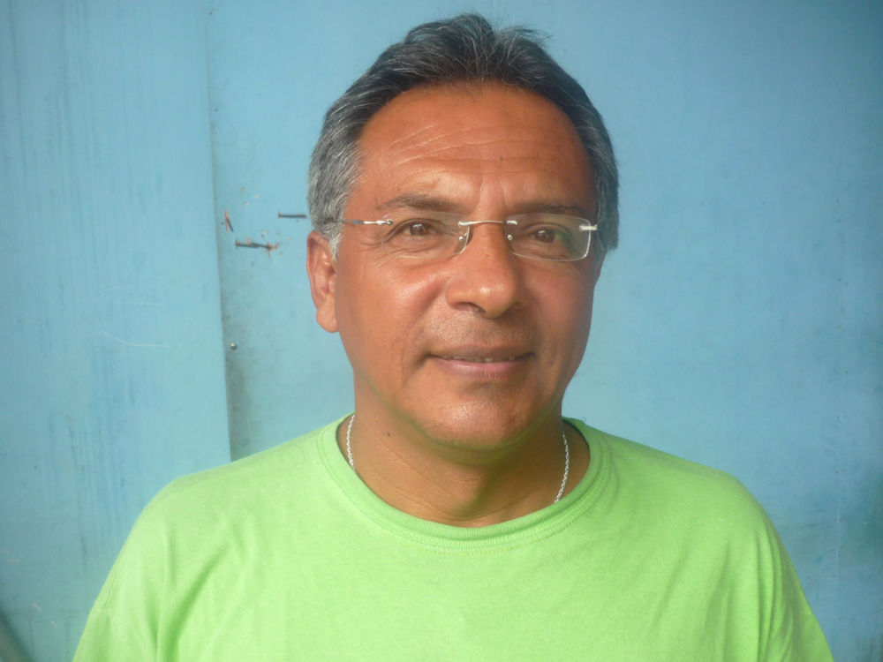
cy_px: 331
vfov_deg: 42.9
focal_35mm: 33
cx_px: 442
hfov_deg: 55.4
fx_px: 842
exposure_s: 1/60
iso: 100
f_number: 2.8
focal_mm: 5.5
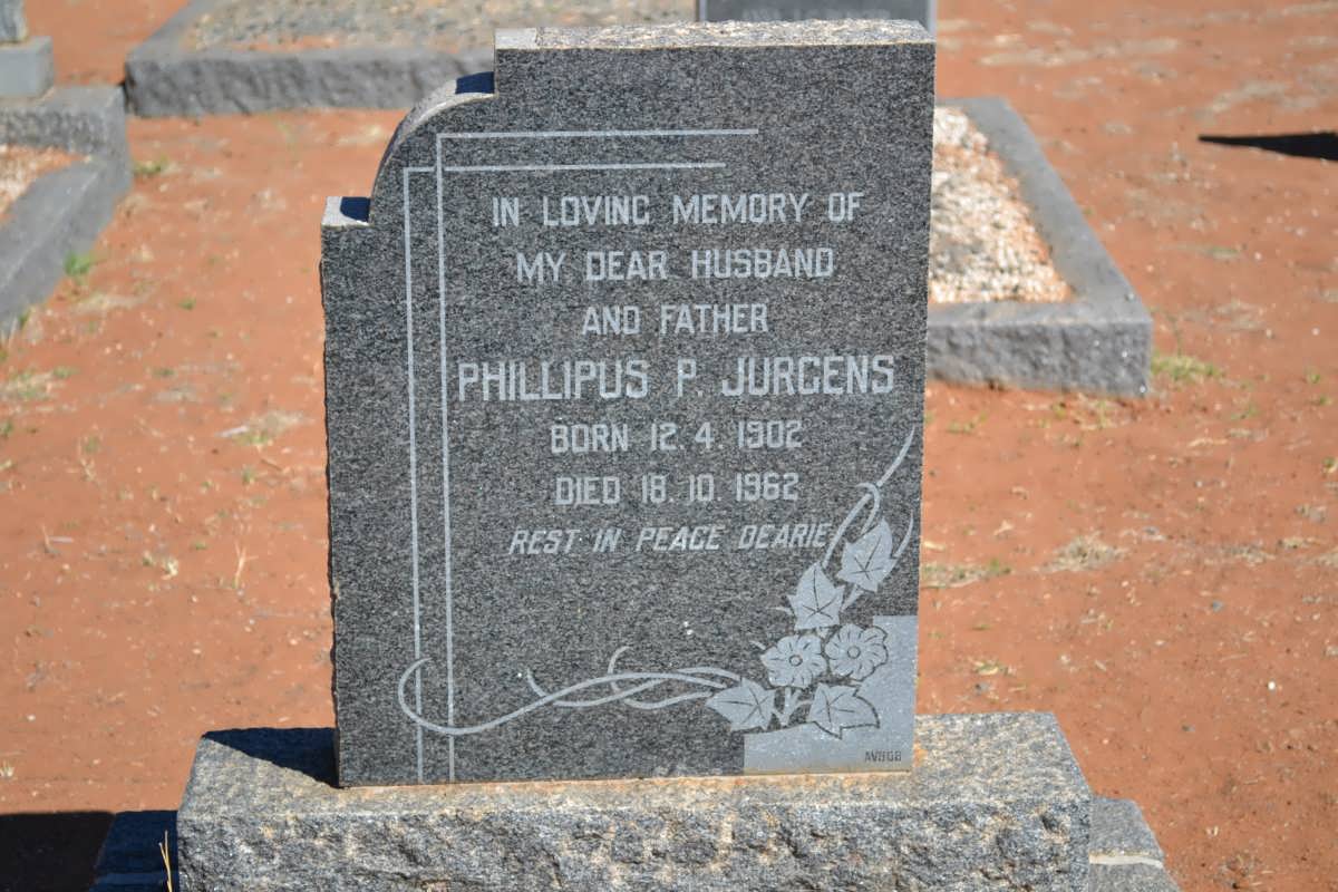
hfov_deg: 28.1
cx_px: 669
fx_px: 2676
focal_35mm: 72
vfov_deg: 18.9
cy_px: 446
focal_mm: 48
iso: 140
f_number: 5.6
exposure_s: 1/125
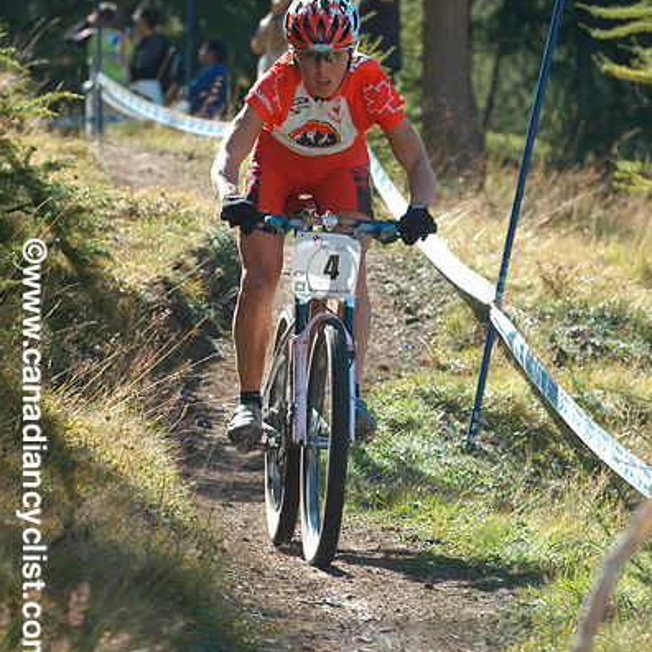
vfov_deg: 4.5
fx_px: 8226
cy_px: 232
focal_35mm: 386
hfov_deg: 4.5
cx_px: 327
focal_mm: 200
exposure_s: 1/180
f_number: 5.6
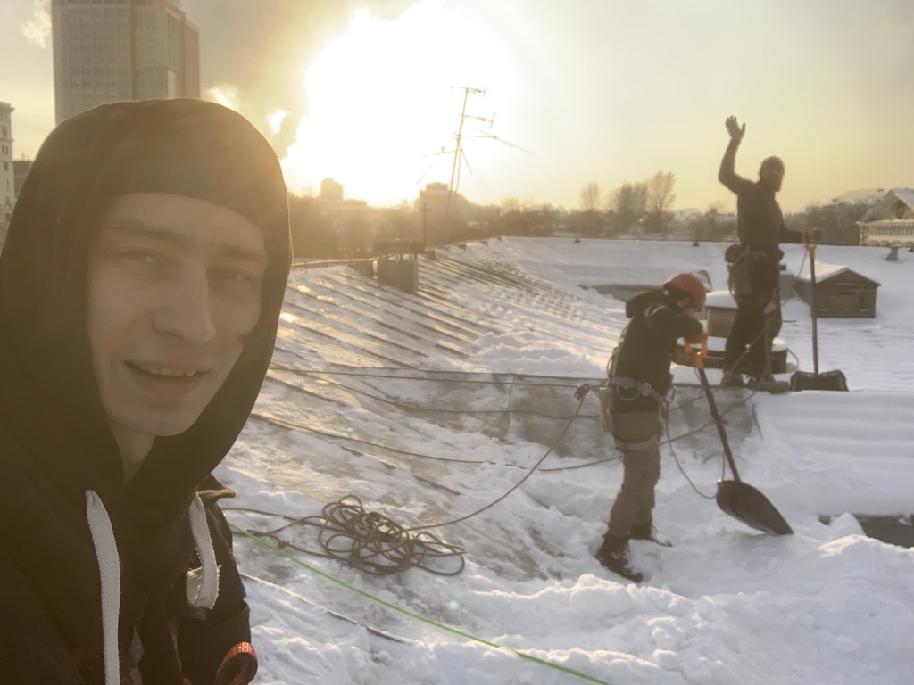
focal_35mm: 32
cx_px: 457
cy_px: 342
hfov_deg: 56.8
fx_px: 845
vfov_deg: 44.2
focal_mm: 2.87
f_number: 2.2
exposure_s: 1/578
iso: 16
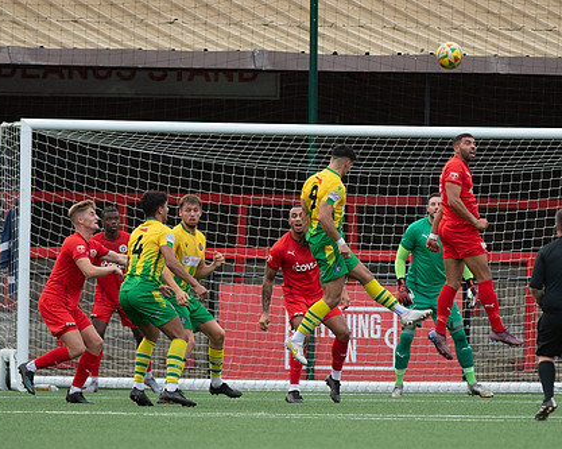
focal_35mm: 685
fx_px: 11386
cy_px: 239
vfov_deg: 2.3
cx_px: 338
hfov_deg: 2.8
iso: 2000
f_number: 2.8
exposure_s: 1/2000
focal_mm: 300
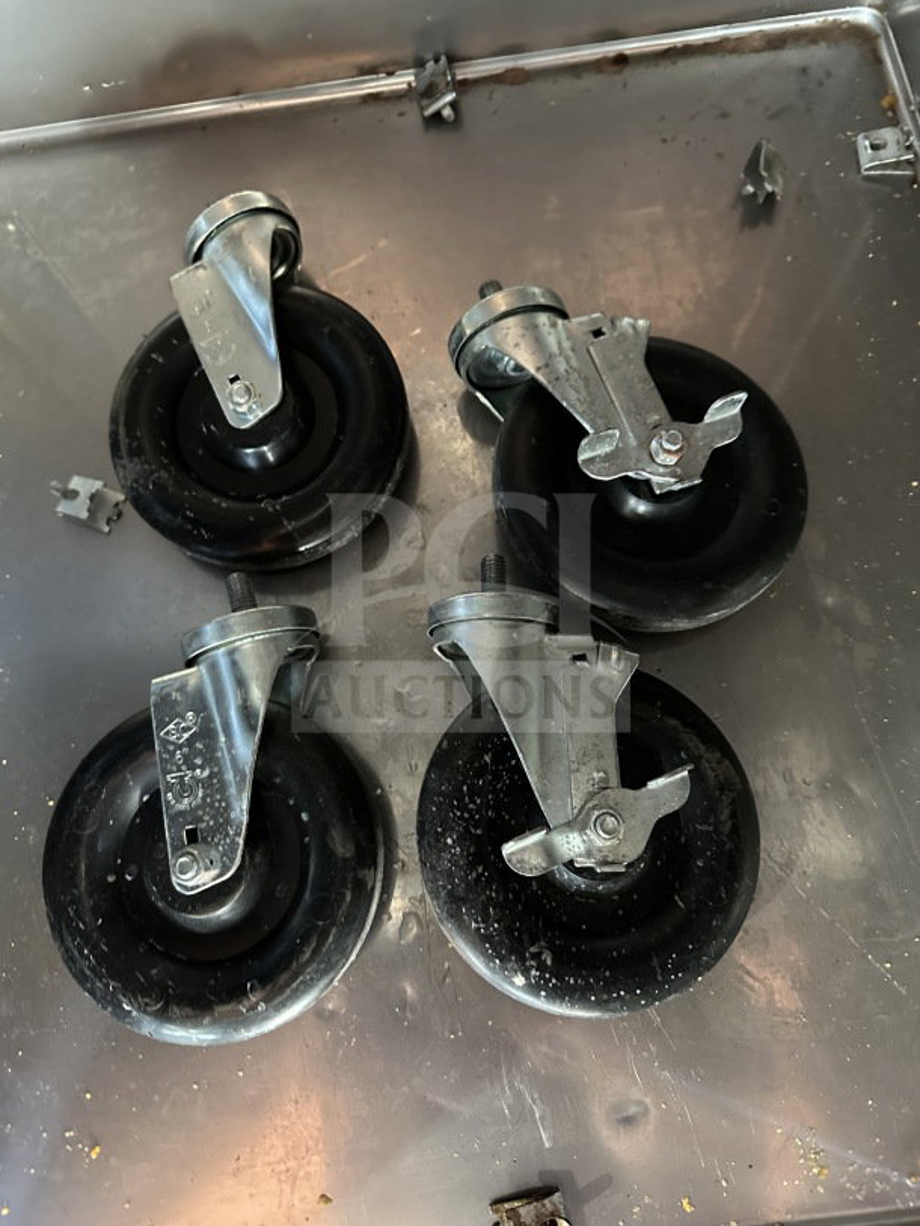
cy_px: 613
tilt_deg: -73.6
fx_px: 850
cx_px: 460
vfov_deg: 71.6
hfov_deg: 56.8
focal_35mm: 24
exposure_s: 1/32
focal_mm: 6.86
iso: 1000
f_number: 1.78
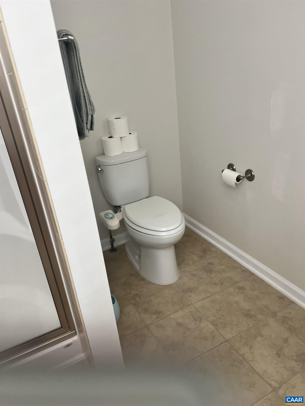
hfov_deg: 53.1
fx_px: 305
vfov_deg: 67.3
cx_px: 152
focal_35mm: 26
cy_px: 203
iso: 80
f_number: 1.5
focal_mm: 5.7
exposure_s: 1/60
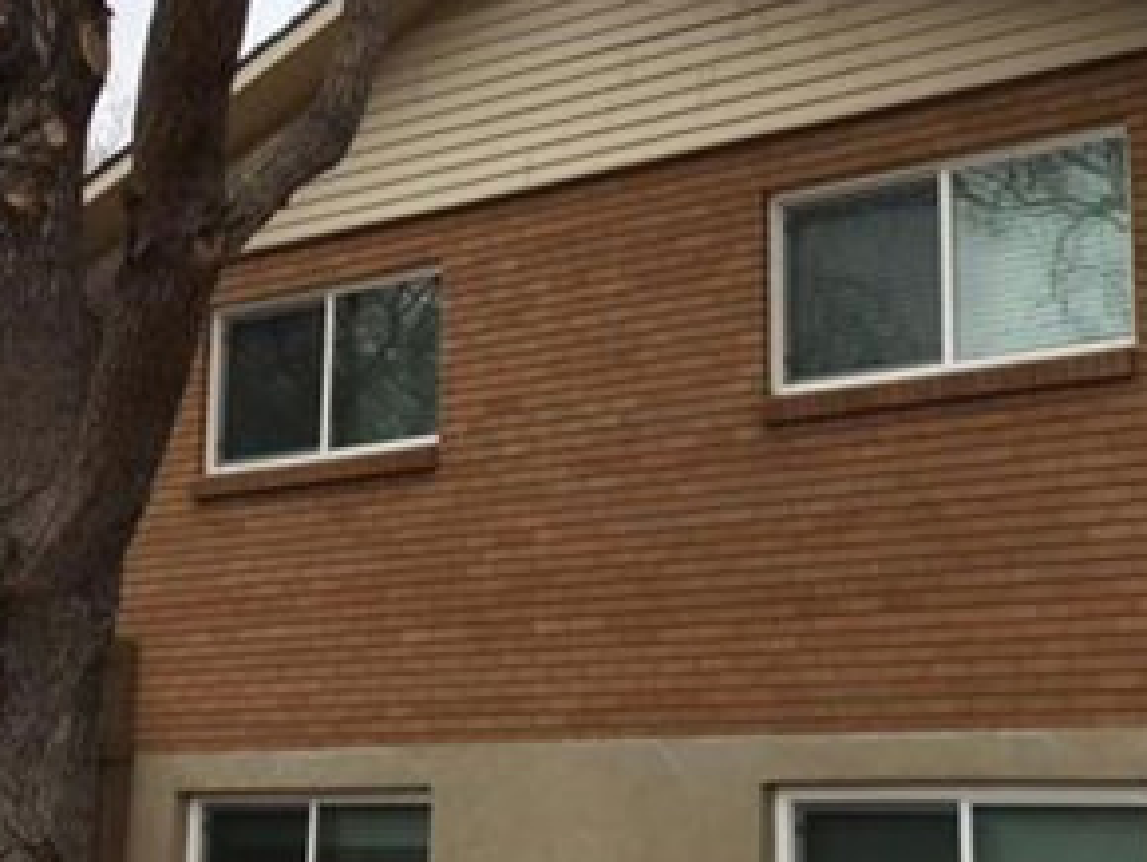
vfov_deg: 22.9
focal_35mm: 64
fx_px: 2122
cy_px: 301
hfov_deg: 29.9
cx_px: 815
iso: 25
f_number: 2.2
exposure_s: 1/625
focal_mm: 4.15
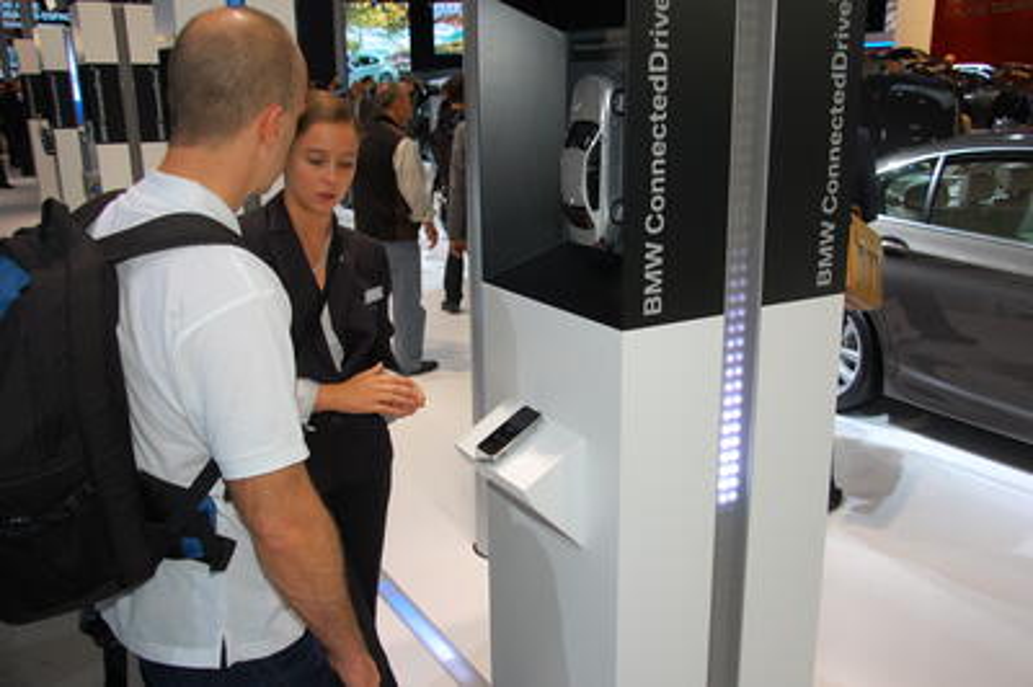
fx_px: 946
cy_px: 344
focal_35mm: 33
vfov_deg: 39.9
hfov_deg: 57.3
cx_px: 516
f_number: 4.5
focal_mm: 22
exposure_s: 1/80
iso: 200
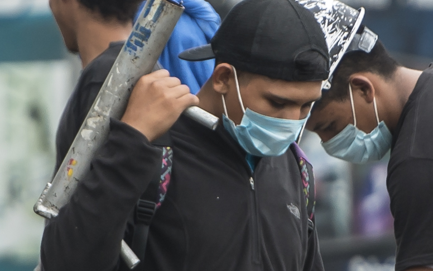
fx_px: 18657
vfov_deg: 0.8
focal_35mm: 1581
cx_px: 296
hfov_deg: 1.3
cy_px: 159
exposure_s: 1/250
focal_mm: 200
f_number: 2.8
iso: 200
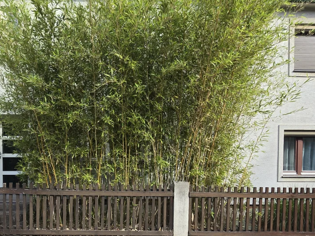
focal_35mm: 22
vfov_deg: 59.4
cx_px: 132
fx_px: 200
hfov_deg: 75.8
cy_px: 161
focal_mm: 2.2
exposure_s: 1/488
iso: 50
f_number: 2.2
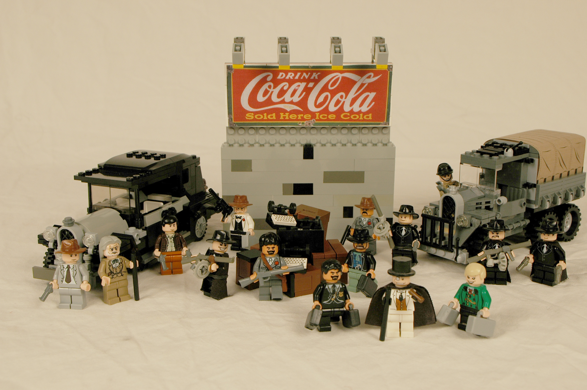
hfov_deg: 41.1
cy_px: 195
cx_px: 294
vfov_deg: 28.0
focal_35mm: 48
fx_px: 782
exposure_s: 1/100
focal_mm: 32
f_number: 9
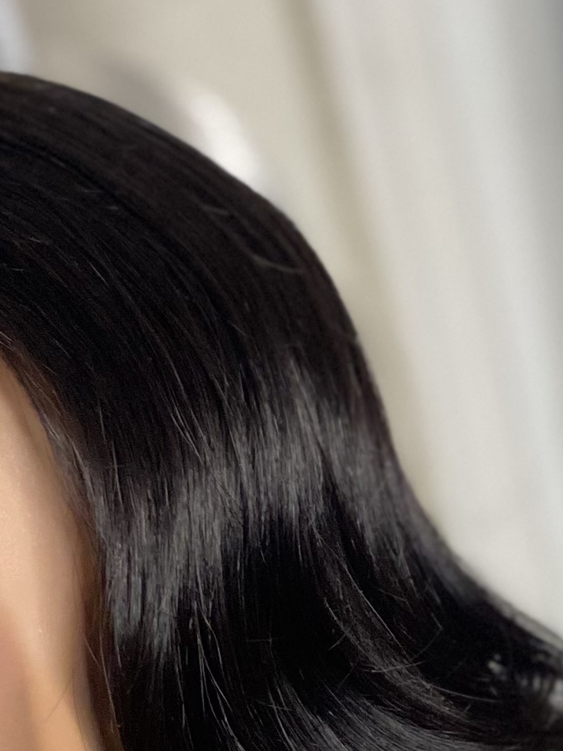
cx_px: 283
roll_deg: +11.2
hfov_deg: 7.7
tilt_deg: +2.0
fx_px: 4206
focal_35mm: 194
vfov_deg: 9.8
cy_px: 1245
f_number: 2
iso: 125
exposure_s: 1/40
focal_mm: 6
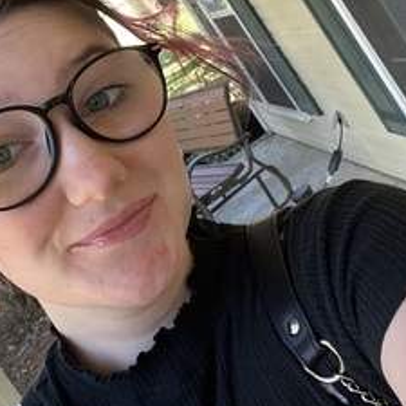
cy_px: 99
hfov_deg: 29.0
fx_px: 783
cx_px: 160
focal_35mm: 59
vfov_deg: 28.6
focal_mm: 2.71
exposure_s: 1/116
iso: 100
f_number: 2.2
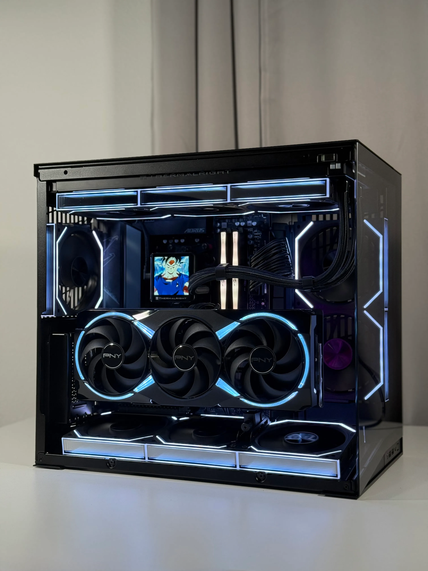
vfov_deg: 39.7
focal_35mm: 48
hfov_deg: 30.3
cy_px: 286
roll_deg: -0.3
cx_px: 214
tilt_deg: +2.2
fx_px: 791
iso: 160
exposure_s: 1/60
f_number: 1.78
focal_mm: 6.76
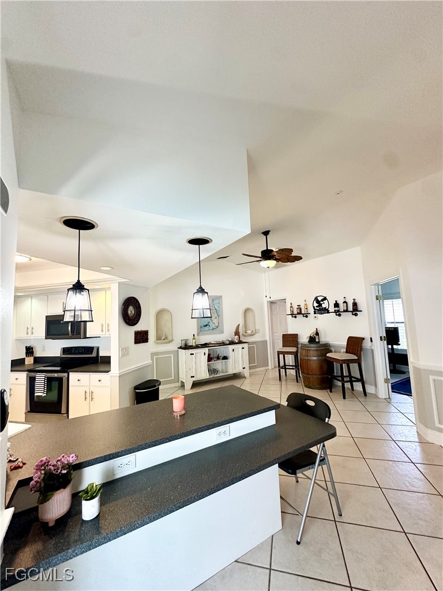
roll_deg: +1.7
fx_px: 239
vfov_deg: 102.1
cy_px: 296
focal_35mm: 14
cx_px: 222
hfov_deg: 85.7
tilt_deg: +6.0
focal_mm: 2.22
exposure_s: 1/120
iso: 250
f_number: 2.2
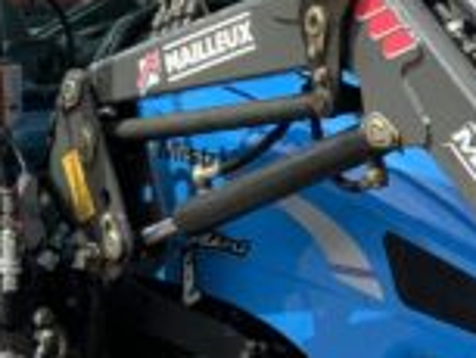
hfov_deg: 9.6
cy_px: 137
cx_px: 884
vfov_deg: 7.7
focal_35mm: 194
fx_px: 2670
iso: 16
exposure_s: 1/1912
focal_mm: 3
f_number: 1.8
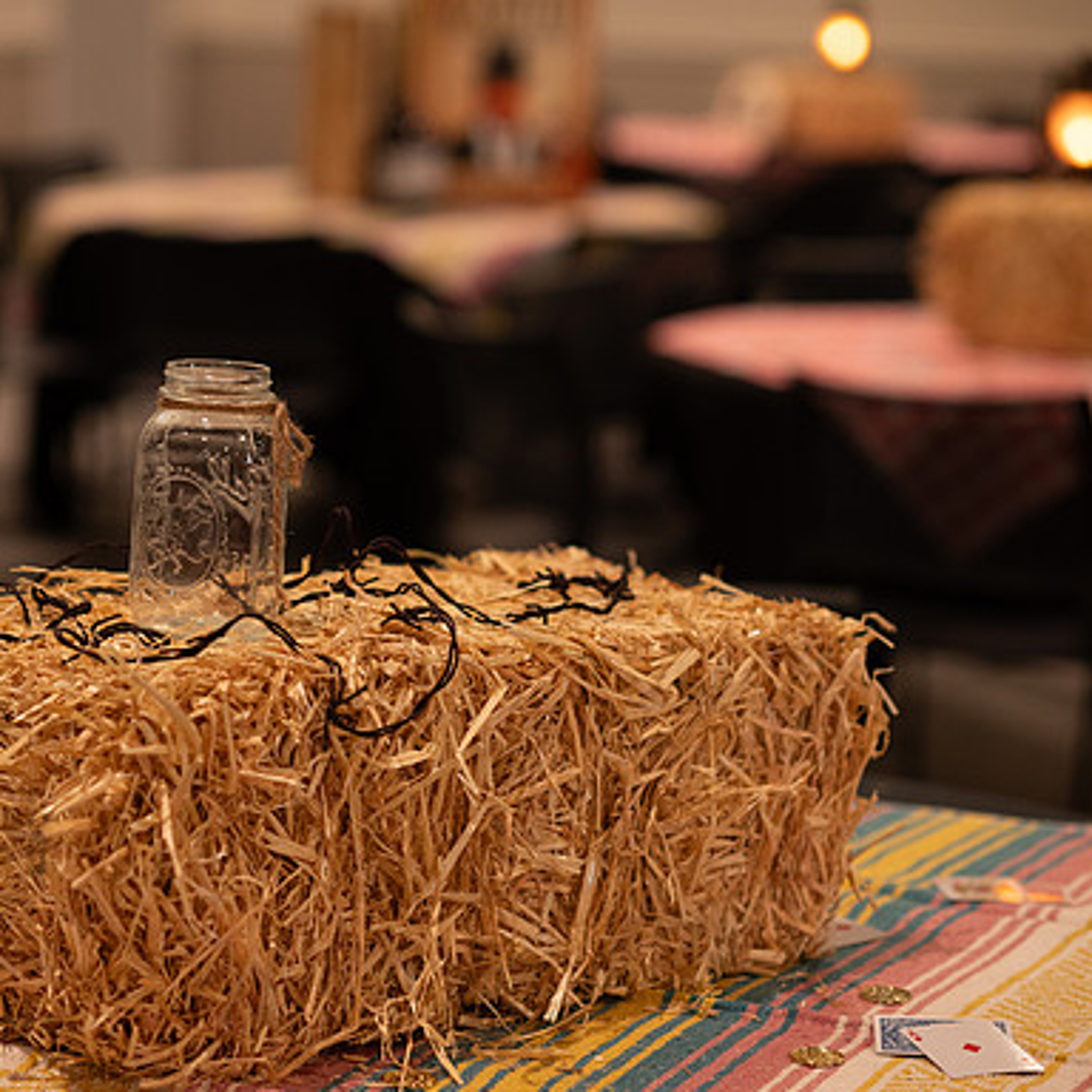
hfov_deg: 15.9
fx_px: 3890
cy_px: 547
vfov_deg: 16.0
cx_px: 304
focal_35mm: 109
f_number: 2.5
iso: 1000
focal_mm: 85
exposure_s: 1/200
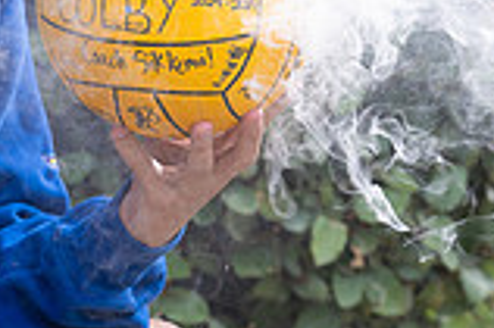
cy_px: -80
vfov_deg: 3.9
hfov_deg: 5.9
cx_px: -78
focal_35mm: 349
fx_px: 4784
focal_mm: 95
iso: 100
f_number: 4.5
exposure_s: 1/200
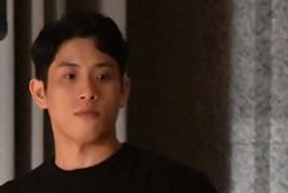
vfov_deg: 0.9
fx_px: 12970
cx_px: 124
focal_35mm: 1619
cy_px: 294
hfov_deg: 1.3
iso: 20000
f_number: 5.6
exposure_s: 1/400
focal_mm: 300
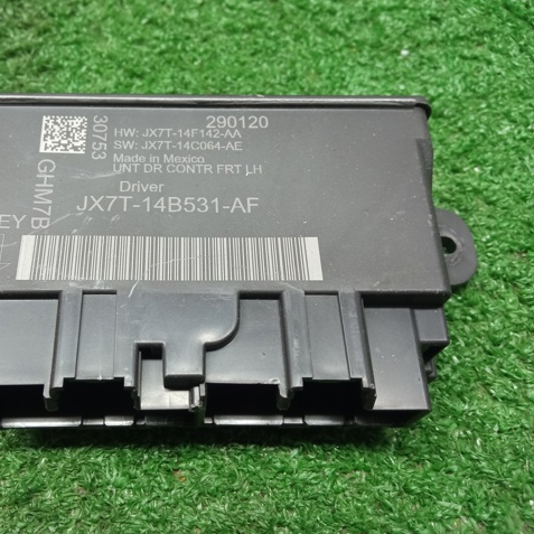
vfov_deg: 51.1
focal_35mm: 32
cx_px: 191
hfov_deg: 50.4
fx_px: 558
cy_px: 267
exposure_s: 1/25
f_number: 2.2
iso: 382
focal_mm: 3.79
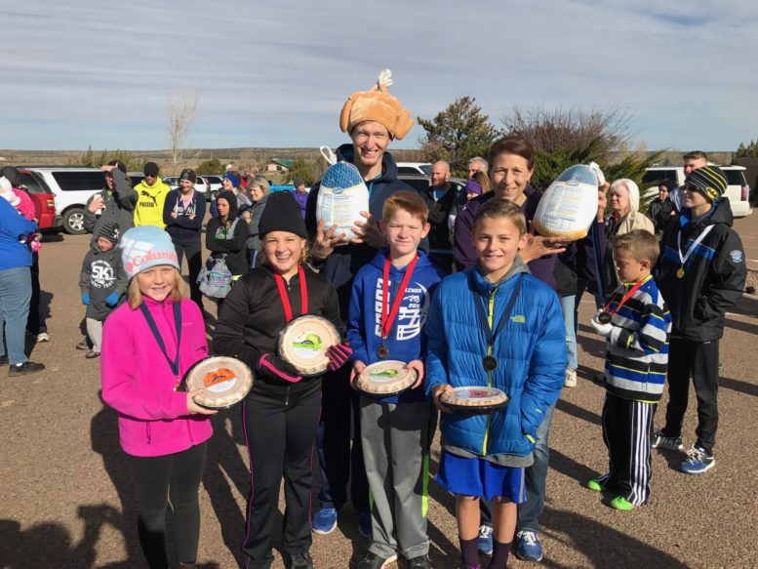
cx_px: 379
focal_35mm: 28
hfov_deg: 63.4
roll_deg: -0.3
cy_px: 284
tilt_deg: -9.0
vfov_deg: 49.8
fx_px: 613
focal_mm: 3.99
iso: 20
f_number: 1.8
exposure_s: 1/2994
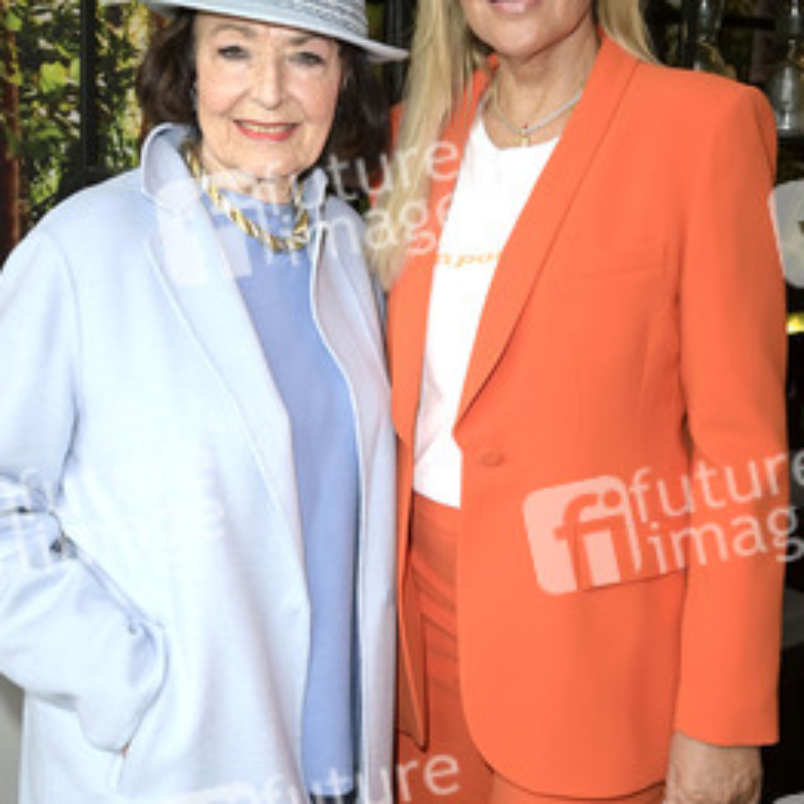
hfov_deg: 38.3
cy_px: 368
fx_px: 1156
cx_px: 402
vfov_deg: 38.3
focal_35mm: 44
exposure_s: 1/160
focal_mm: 34
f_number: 5.6
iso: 800
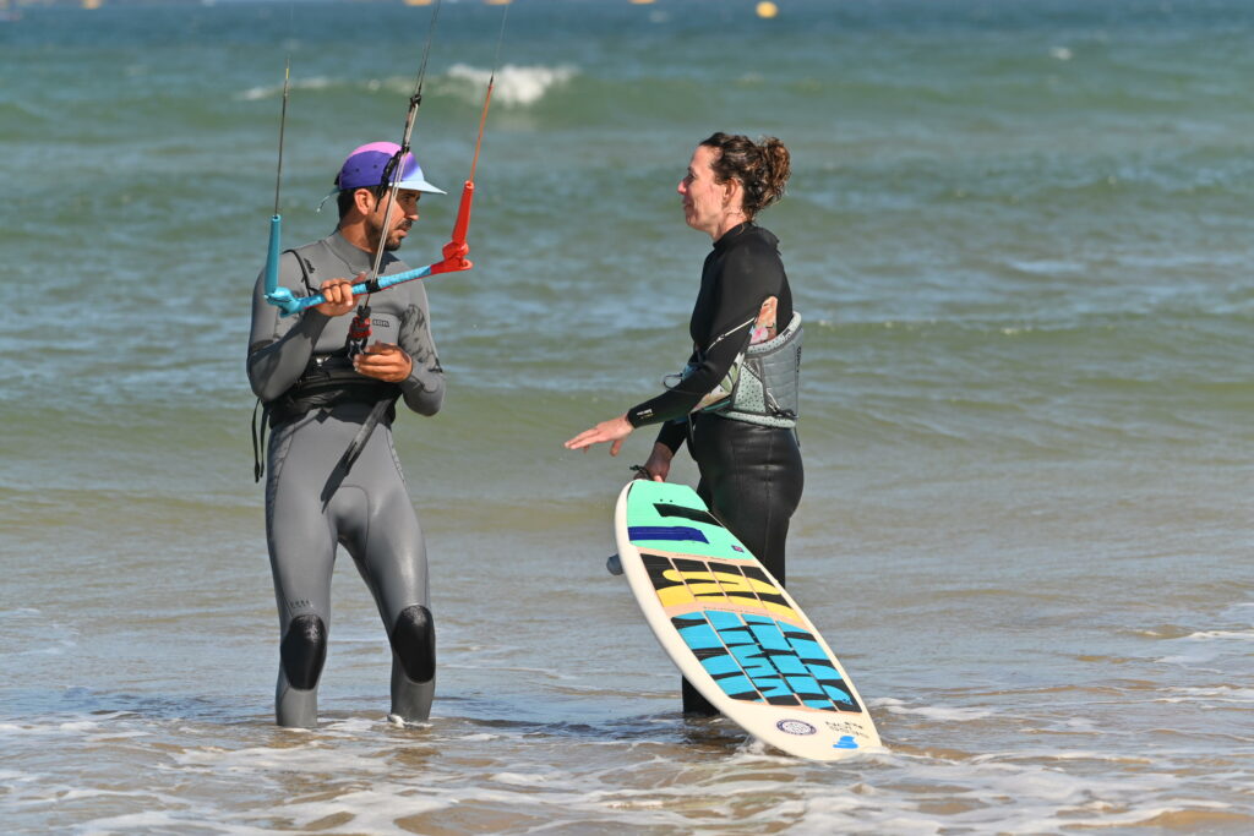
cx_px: 627
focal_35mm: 200
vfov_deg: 6.9
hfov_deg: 10.3
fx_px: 6967
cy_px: 418
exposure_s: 1/1000
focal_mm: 200
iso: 100
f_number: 5.6
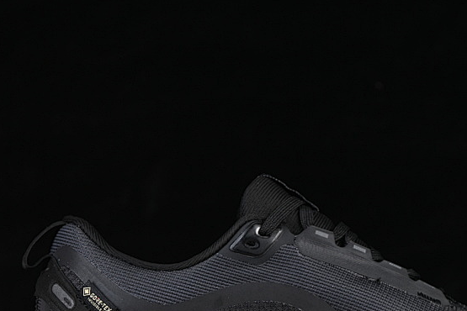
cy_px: 287
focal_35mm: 146
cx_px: 310
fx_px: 1894
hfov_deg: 14.0
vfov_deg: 9.4
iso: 160
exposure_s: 1/60
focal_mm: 50
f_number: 6.3
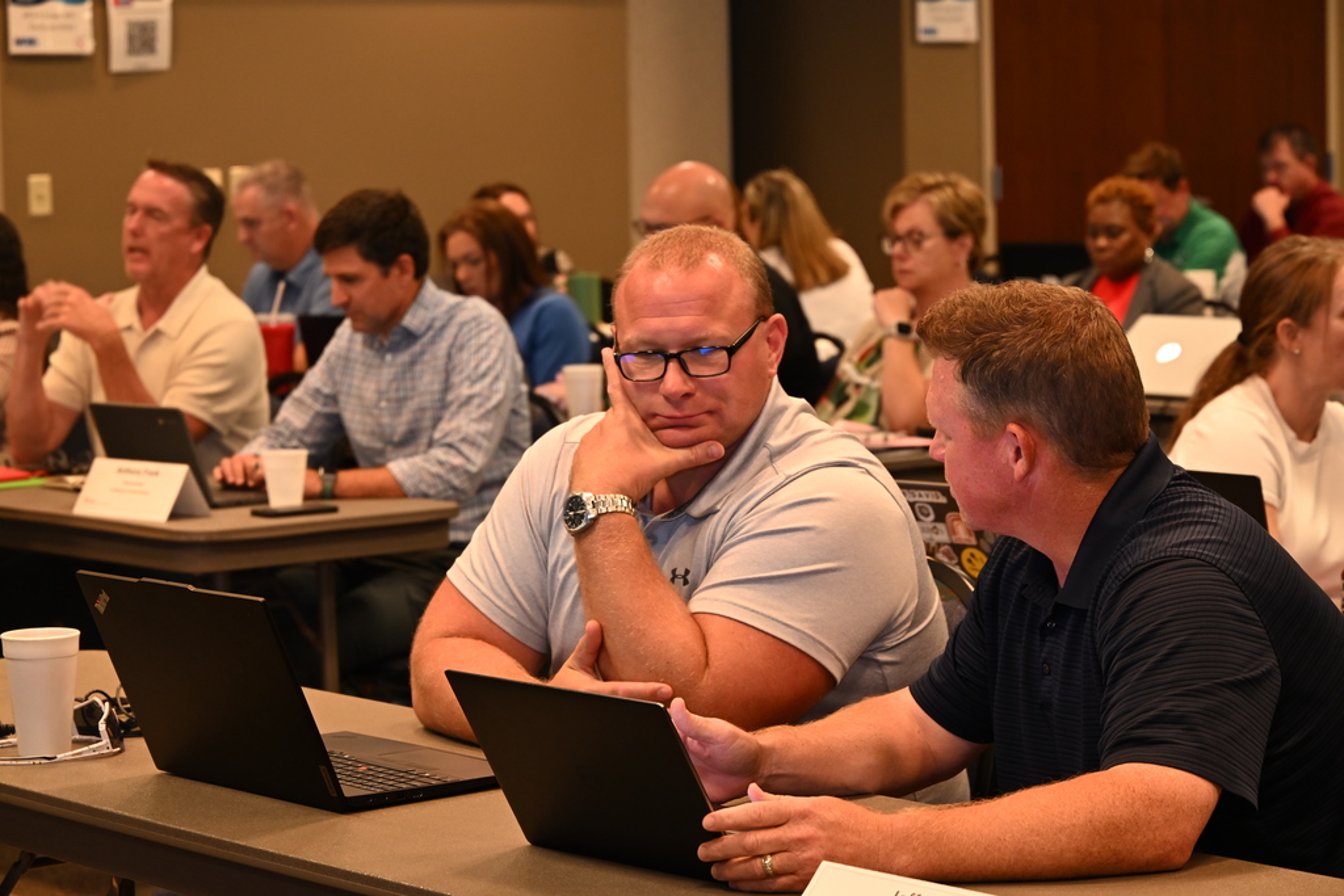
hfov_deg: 19.5
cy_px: 448
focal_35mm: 105
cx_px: 672
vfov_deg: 13.0
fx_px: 3920
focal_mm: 105
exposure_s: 1/30
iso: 1250
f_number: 7.1
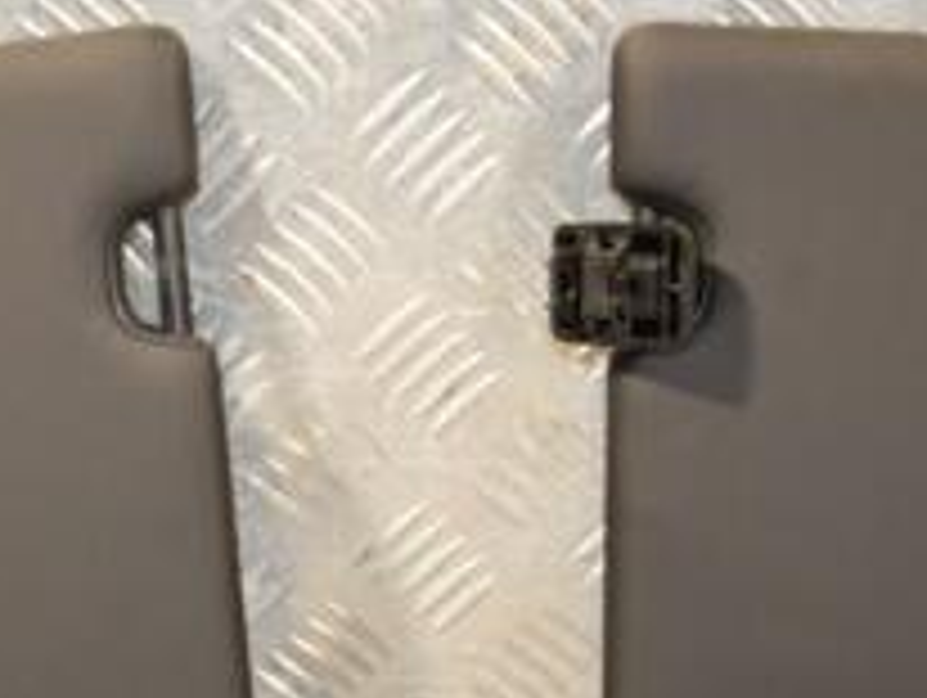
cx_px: 387
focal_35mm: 126
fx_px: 3378
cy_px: 748
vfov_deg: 11.6
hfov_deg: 15.6
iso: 800
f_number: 5
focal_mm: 30
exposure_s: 1/200
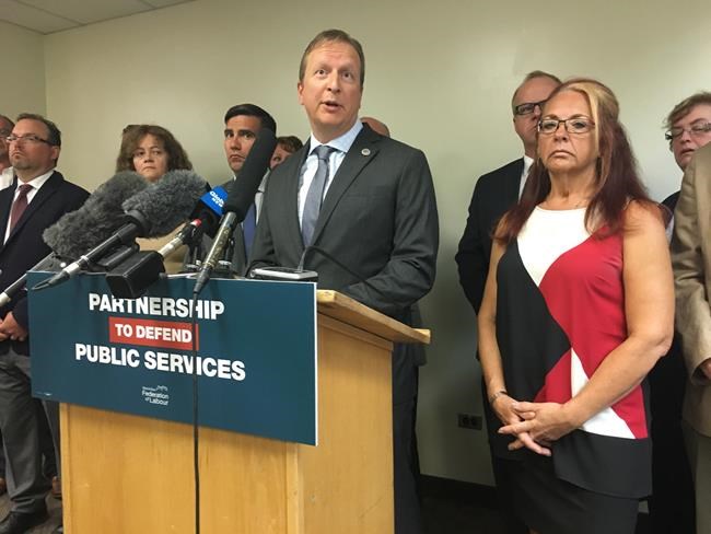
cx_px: 356
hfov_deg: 61.6
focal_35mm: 29
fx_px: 596
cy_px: 267
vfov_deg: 48.3
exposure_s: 1/30
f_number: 2.2
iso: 160
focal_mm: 4.15
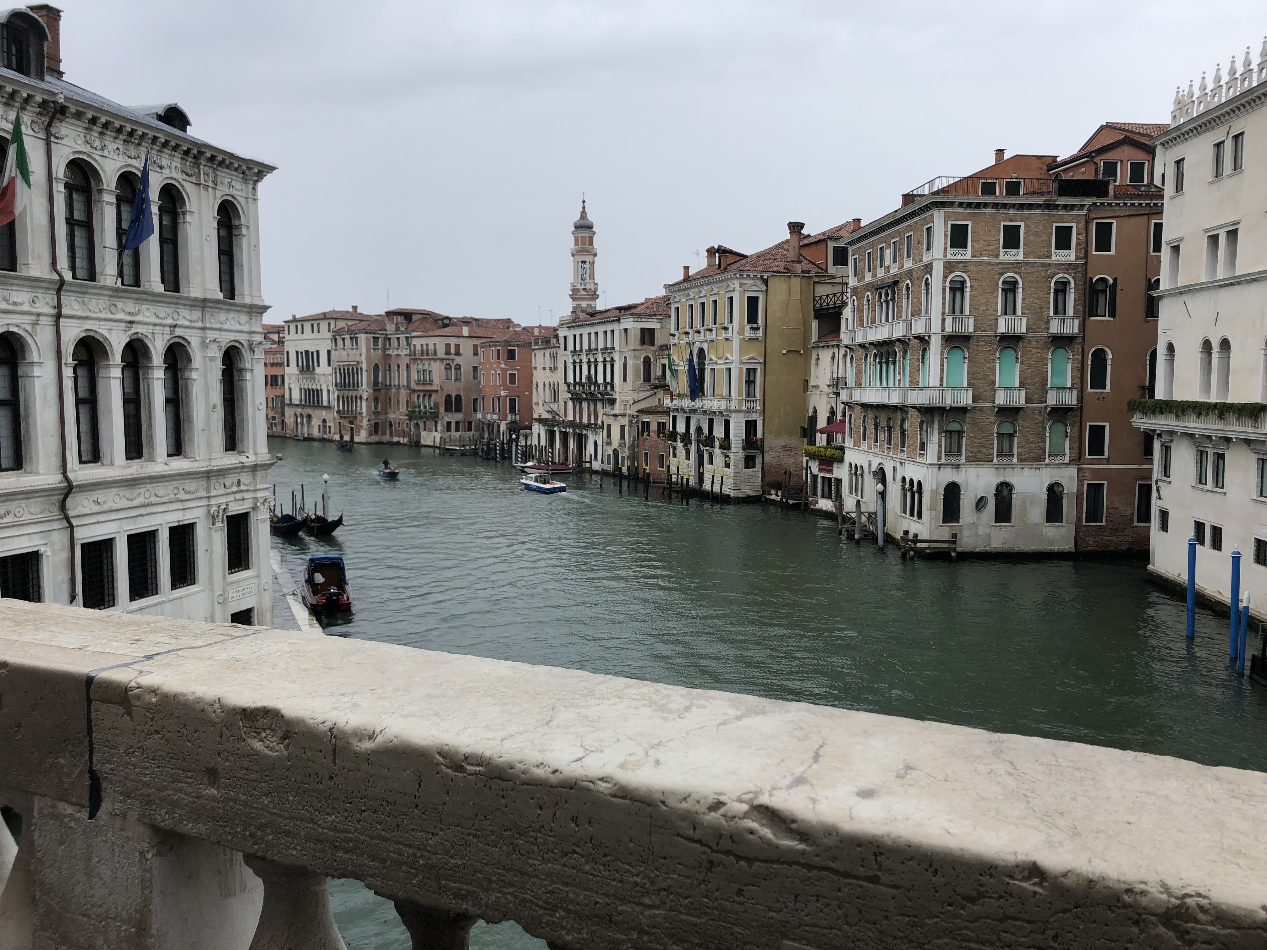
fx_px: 1025
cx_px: 634
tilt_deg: -3.6
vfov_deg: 49.7
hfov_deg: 63.4
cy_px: 475
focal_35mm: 28
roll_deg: -0.3
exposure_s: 1/410
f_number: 1.8
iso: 20
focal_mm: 3.99
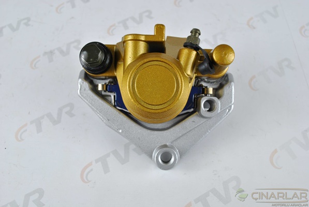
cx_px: 154
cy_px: 104
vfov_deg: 37.0
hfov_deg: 53.1
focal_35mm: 36
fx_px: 309
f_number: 6.3
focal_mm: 24
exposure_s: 1/20
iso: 200
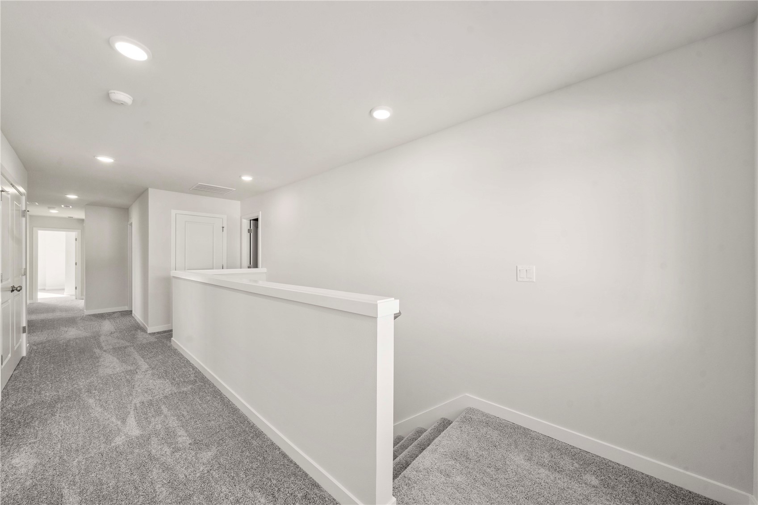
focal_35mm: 12
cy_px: 252
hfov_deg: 112.6
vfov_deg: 90.0
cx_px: 379
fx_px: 253
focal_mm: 12
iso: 320
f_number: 8
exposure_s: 1/60
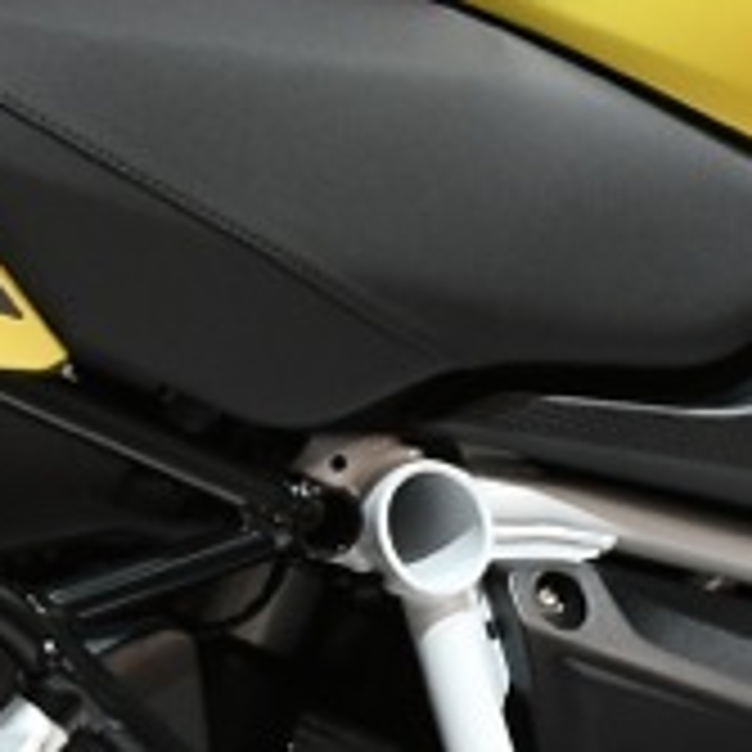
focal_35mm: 182
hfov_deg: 9.6
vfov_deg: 9.6
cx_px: 401
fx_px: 4473
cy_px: 588
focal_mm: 19
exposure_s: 1/100
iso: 110
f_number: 2.8
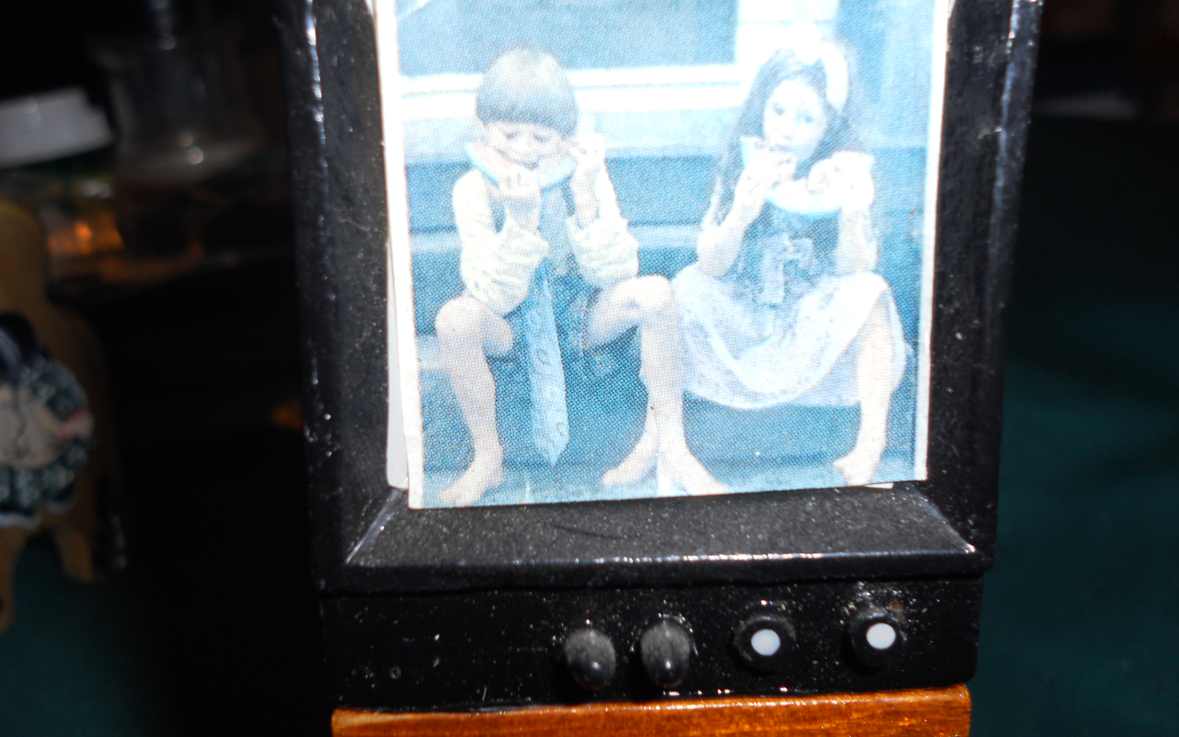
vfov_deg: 37.2
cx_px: 590
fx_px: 1092
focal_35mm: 34
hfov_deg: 56.7
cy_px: 338
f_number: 8.8
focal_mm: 5.8
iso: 80
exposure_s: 1/25
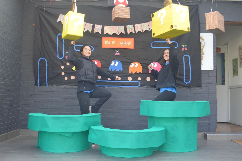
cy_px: 80
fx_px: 242
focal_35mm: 36
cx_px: 121
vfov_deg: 36.8
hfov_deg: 53.2
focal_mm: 24
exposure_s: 1/80
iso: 400
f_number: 4.5
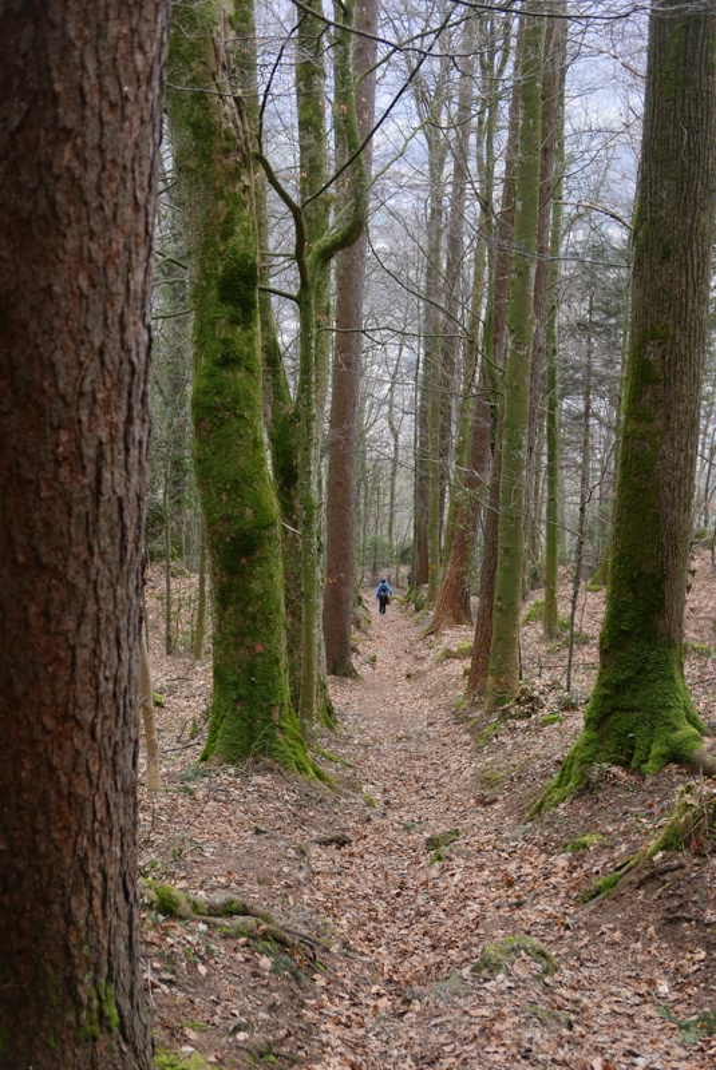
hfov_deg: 27.6
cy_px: 535
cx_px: 358
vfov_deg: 40.3
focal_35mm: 49
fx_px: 1459
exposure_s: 1/100
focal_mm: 22
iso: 200
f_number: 2.7
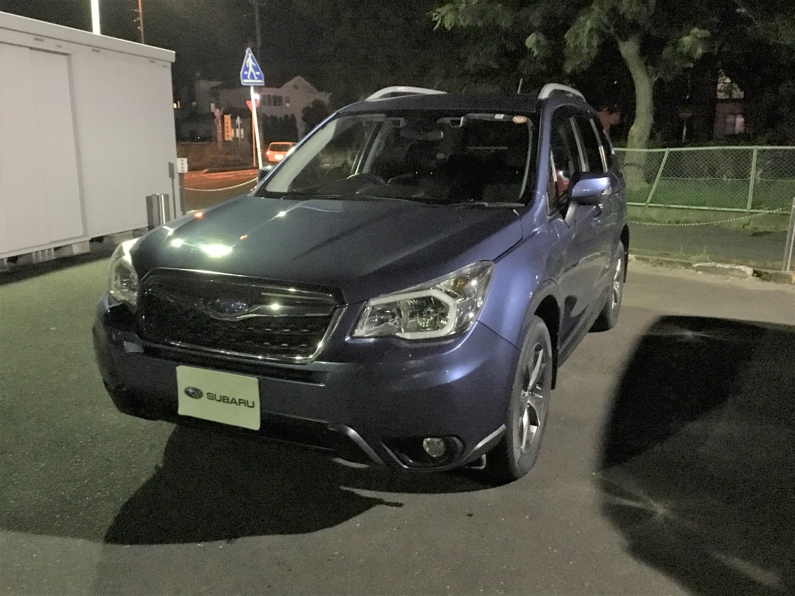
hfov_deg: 58.4
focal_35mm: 31
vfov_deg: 45.4
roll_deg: -1.0
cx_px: 398
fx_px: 712
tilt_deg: -12.0
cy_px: 298
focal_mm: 3.3
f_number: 2.4
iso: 800
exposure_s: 1/17
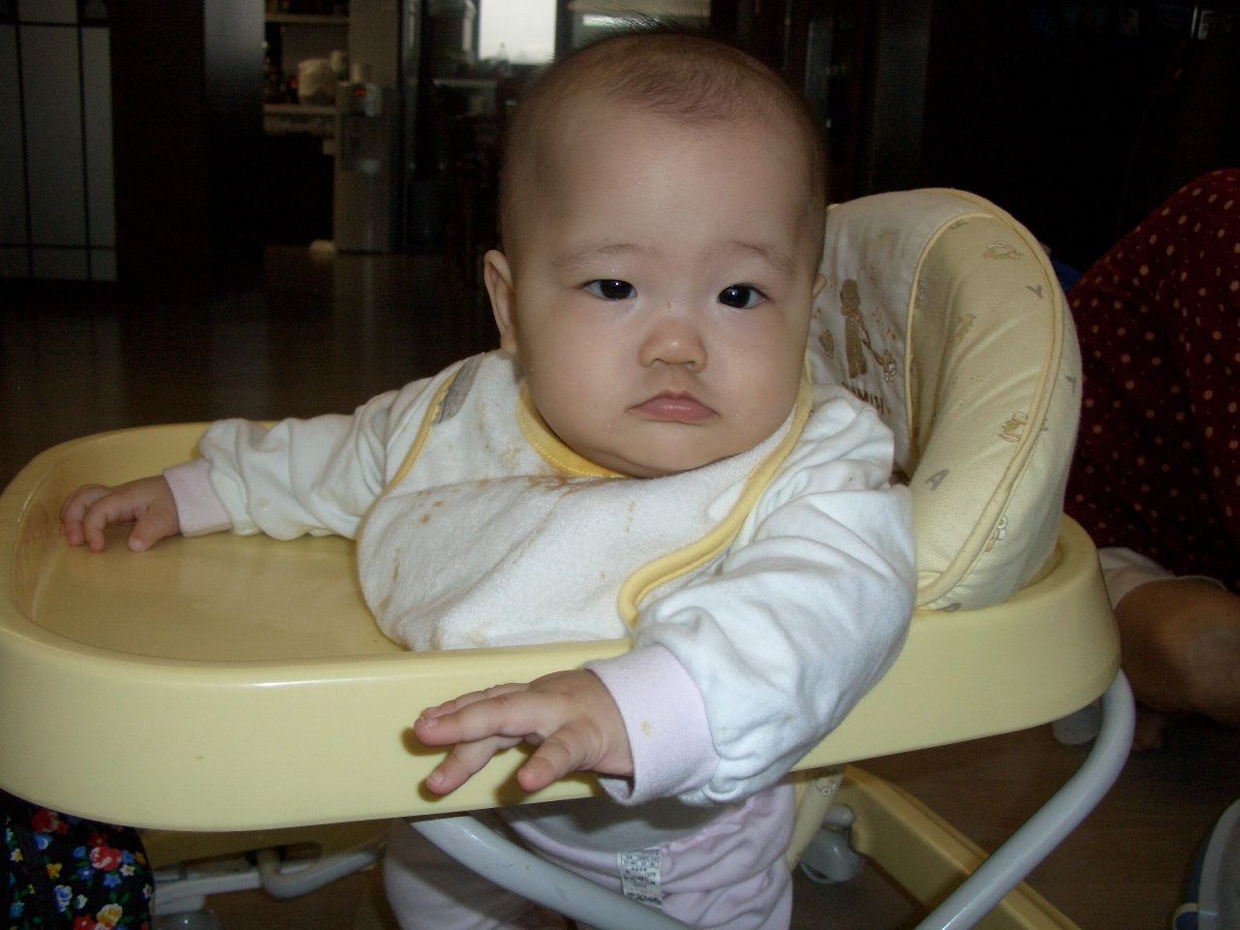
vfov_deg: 42.9
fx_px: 1182
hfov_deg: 55.4
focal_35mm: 33
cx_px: 620
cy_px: 465
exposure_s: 1/60
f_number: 2.8
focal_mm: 7.1
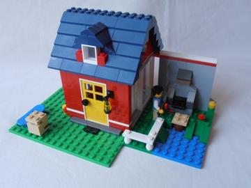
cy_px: 94
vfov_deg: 38.7
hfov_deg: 50.1
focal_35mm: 37
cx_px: 126
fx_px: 268
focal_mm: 6.61
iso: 80
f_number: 3.9
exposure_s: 1/60
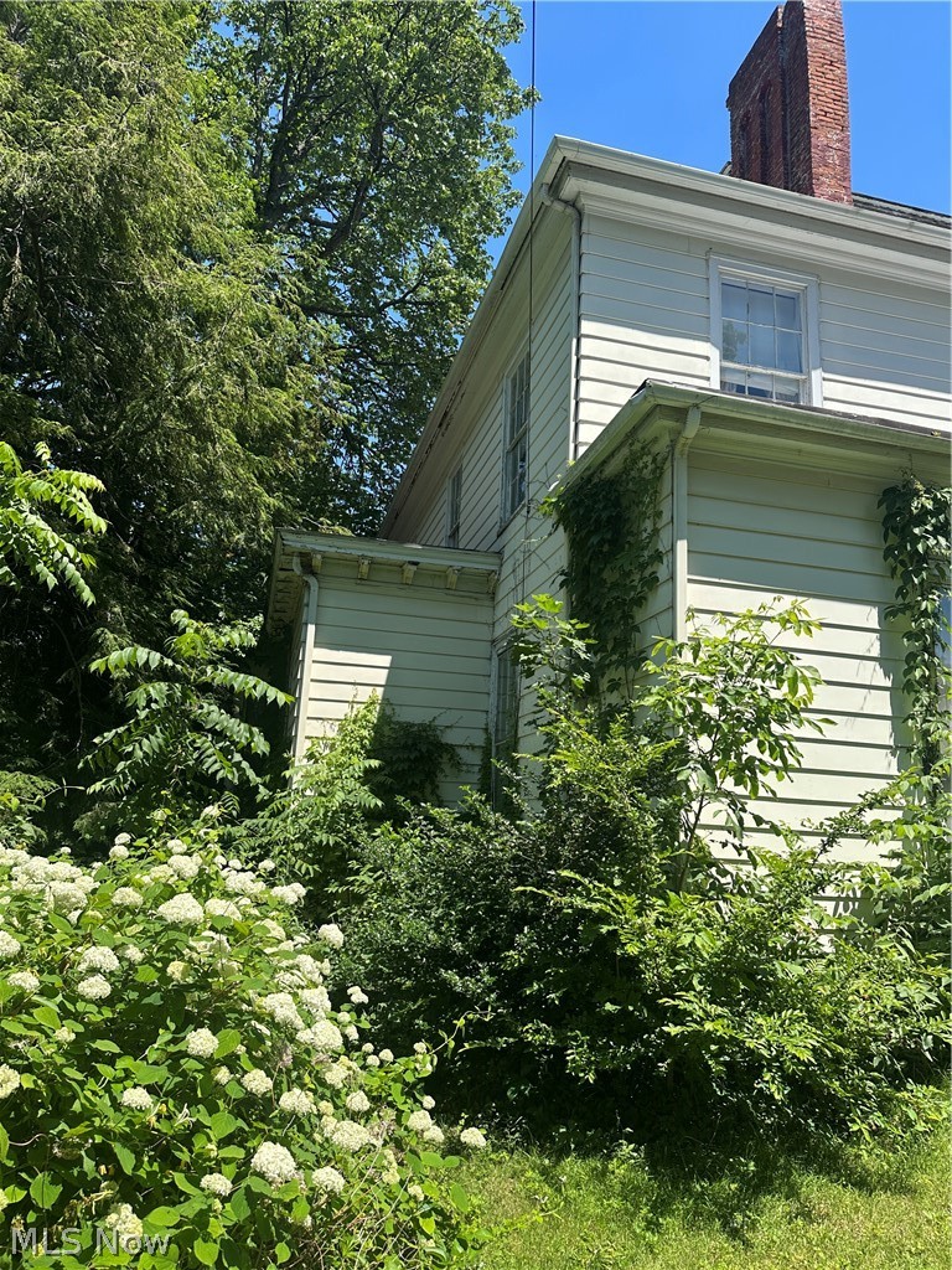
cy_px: 635
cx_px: 476
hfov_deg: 56.8
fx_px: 880
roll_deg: -2.5
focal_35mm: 24
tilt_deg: +13.0
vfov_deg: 71.6
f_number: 1.78
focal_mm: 6.86
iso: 80
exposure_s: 1/2252
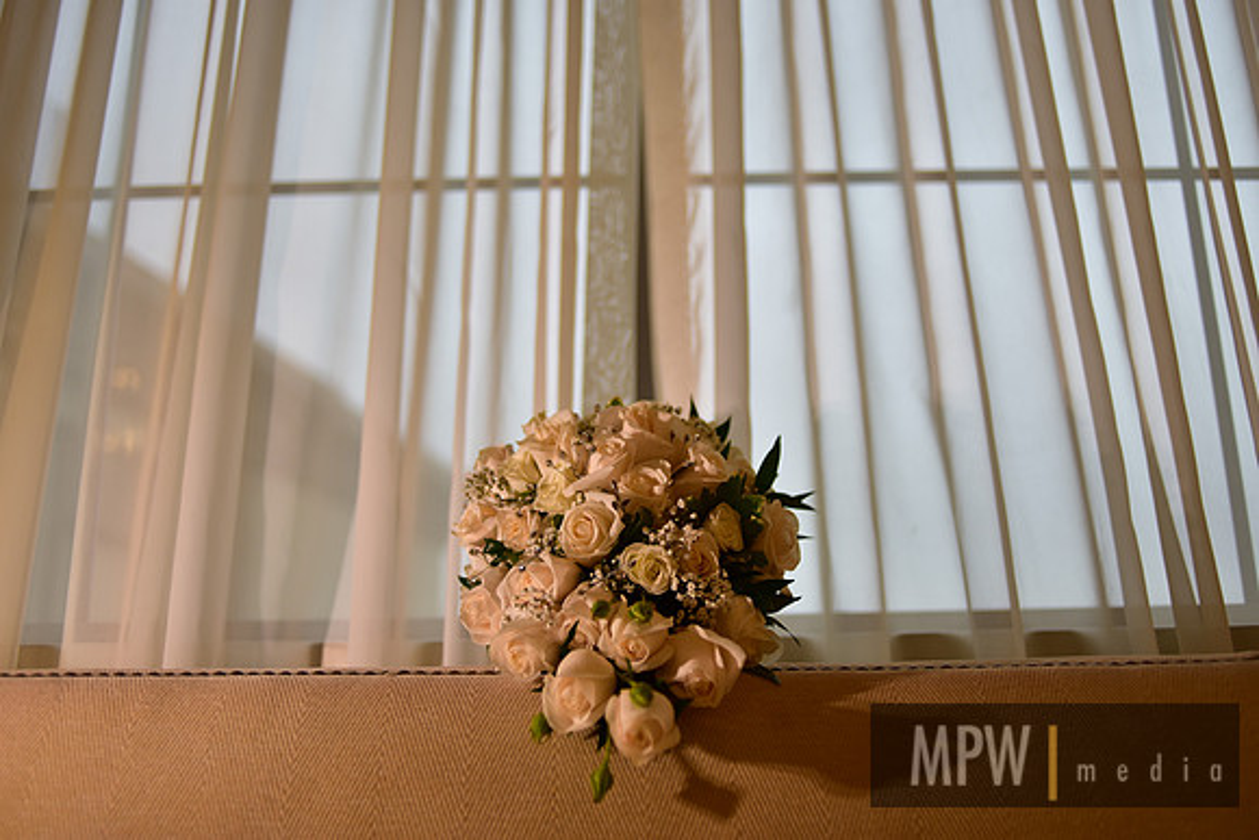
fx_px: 1224
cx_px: 630
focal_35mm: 35
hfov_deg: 54.4
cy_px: 420
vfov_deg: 37.9
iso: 110
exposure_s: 1/180
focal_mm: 35
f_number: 2.4
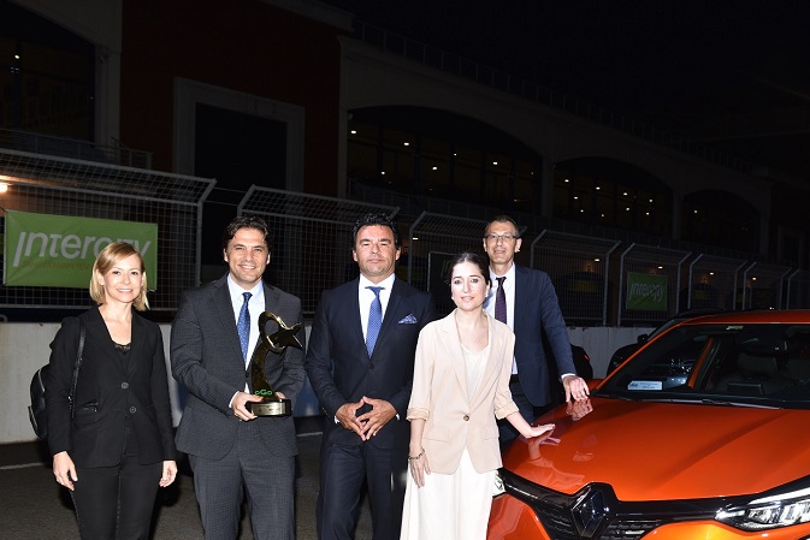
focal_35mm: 46
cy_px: 369
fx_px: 1035
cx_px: 534
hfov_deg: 42.2
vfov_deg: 29.0
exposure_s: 1/80
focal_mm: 31
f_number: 5.6
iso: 250
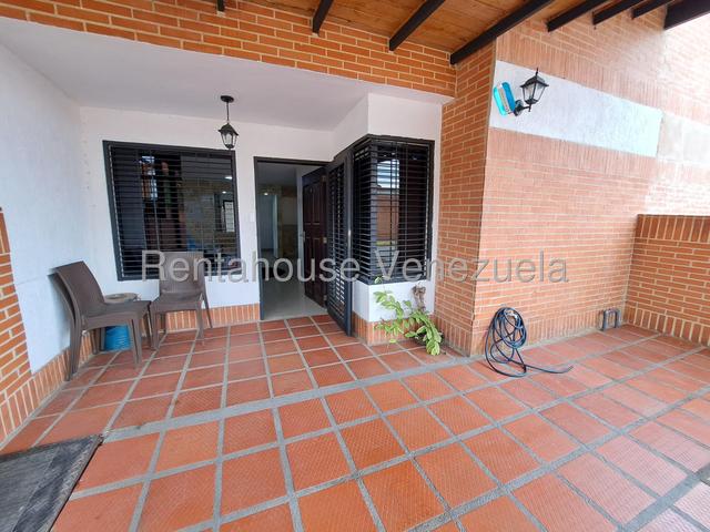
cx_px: 355
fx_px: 267
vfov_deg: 89.9
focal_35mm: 13
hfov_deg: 106.2
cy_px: 266
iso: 50
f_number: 2.2
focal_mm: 1.74
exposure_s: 1/60
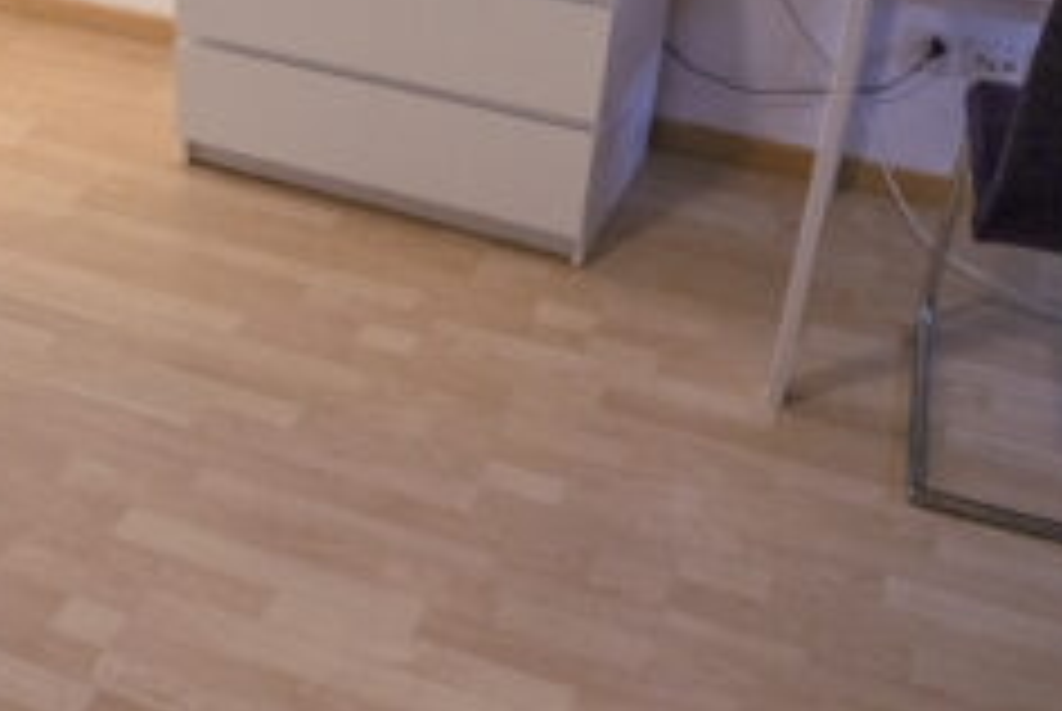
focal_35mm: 52
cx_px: 189
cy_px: 180
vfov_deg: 25.8
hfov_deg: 36.6
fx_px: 1536
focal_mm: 16
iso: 800
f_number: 4
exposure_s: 1/80
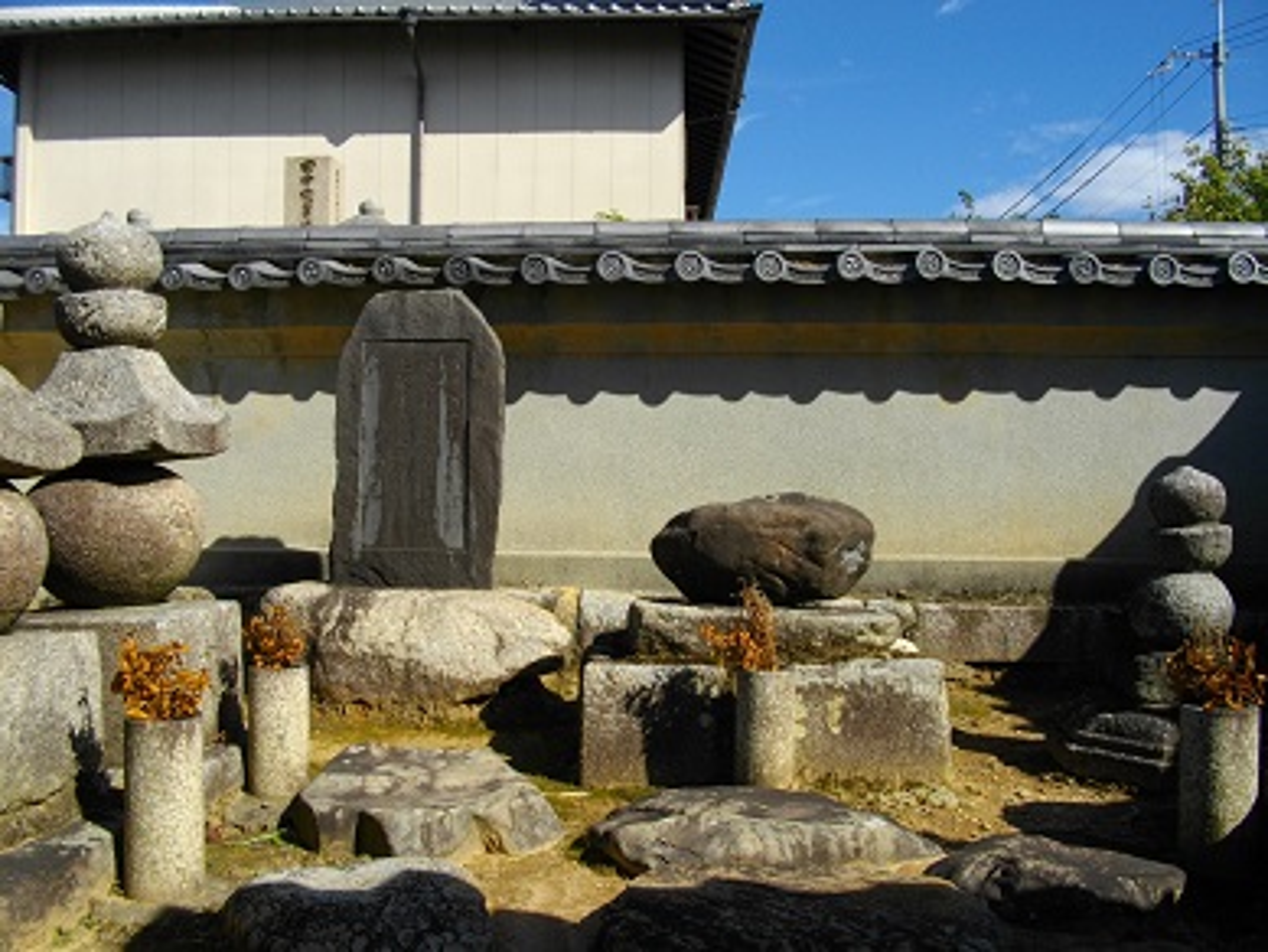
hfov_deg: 56.8
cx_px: 634
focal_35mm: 32
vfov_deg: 44.2
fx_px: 1173
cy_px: 476
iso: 100
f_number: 5.5
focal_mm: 5.7
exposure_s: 1/400
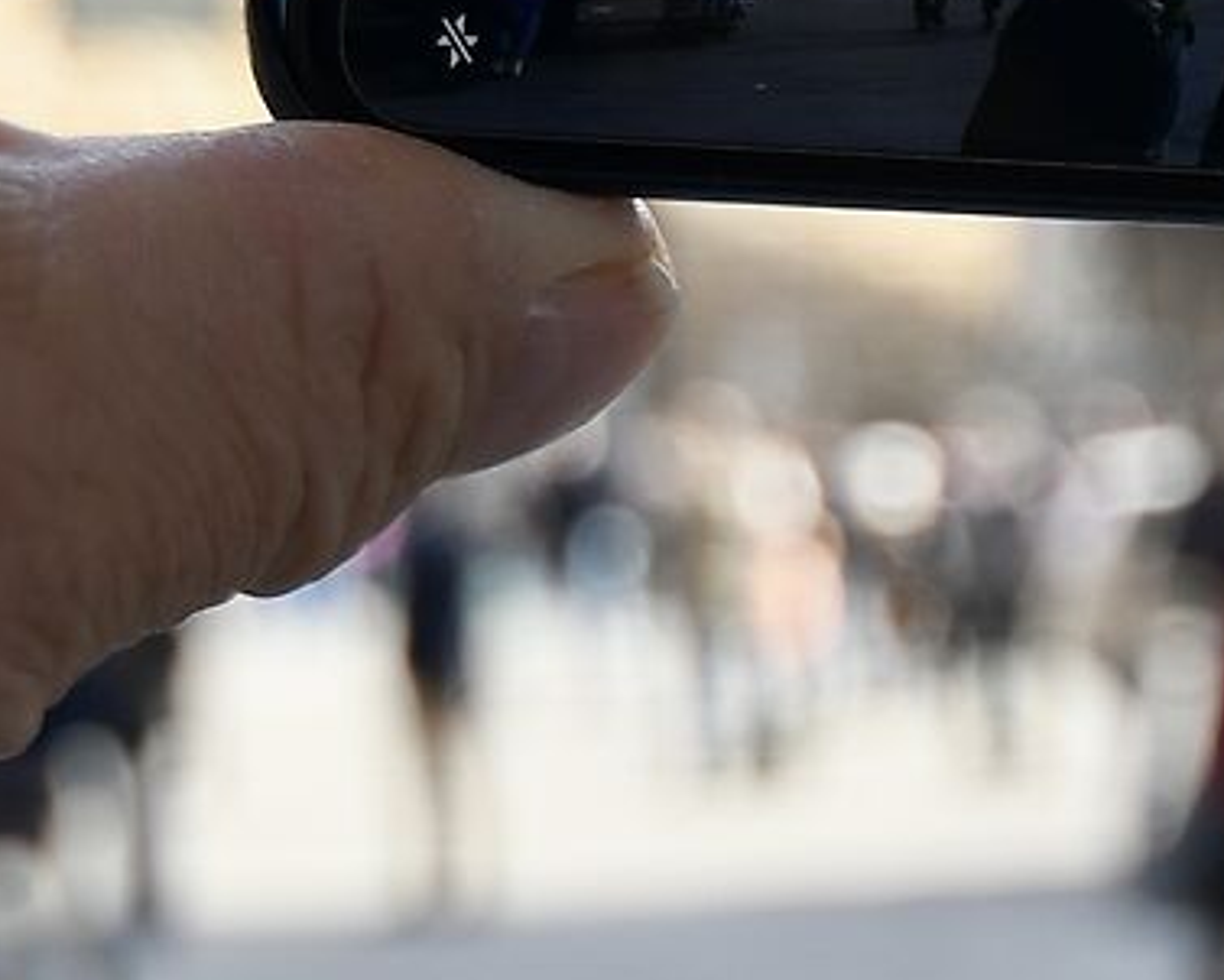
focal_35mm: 179
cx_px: 1688
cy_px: 522
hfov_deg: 10.5
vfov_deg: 8.6
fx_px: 6488
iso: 100
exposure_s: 1/200
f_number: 4
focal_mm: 20
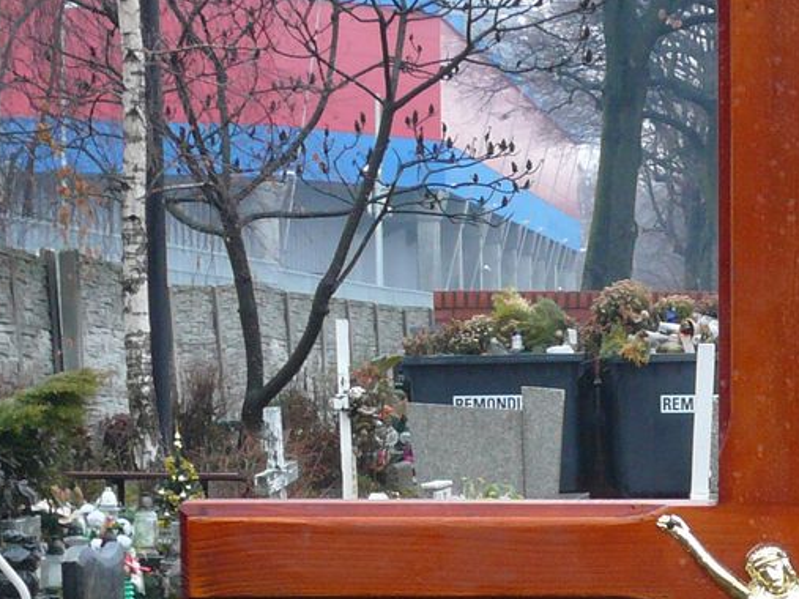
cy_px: 783
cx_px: 804
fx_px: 3346
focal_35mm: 145
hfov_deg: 13.4
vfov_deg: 10.0
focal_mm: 8.1
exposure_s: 1/30
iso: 100
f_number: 3.6
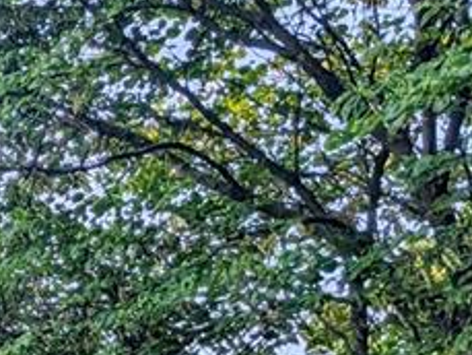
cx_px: -439
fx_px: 1460
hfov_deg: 15.2
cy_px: 599
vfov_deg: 12.8
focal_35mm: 107
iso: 21
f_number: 1.68
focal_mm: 6.9
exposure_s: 1/638
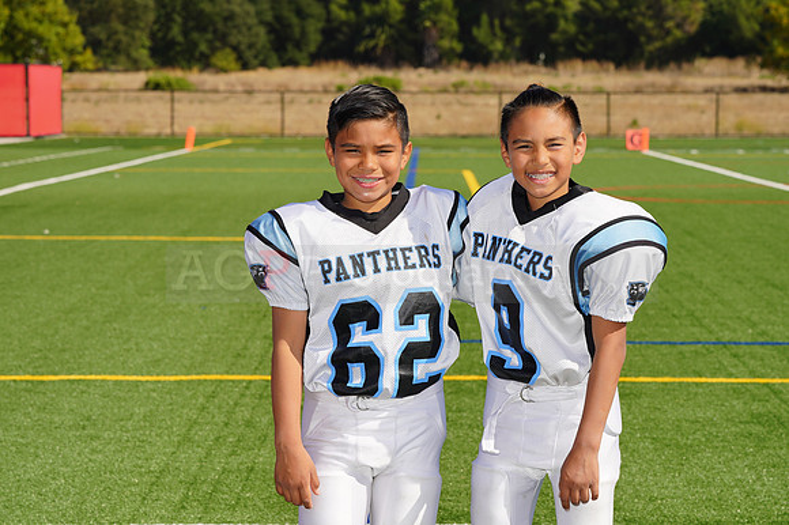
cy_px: 262
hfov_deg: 16.0
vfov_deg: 10.7
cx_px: 394
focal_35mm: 128
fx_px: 2804
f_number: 10
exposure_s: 1/250
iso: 100
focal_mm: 128
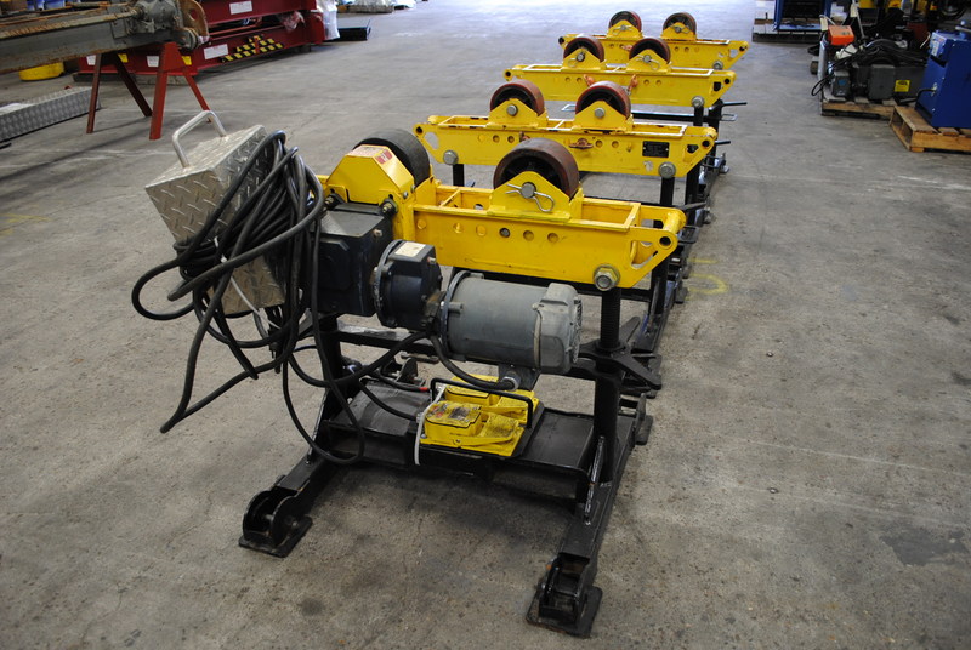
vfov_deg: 48.1
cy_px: 325
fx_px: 729
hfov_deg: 67.3
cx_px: 486
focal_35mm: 27
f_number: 3.5
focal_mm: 18
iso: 220
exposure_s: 1/30
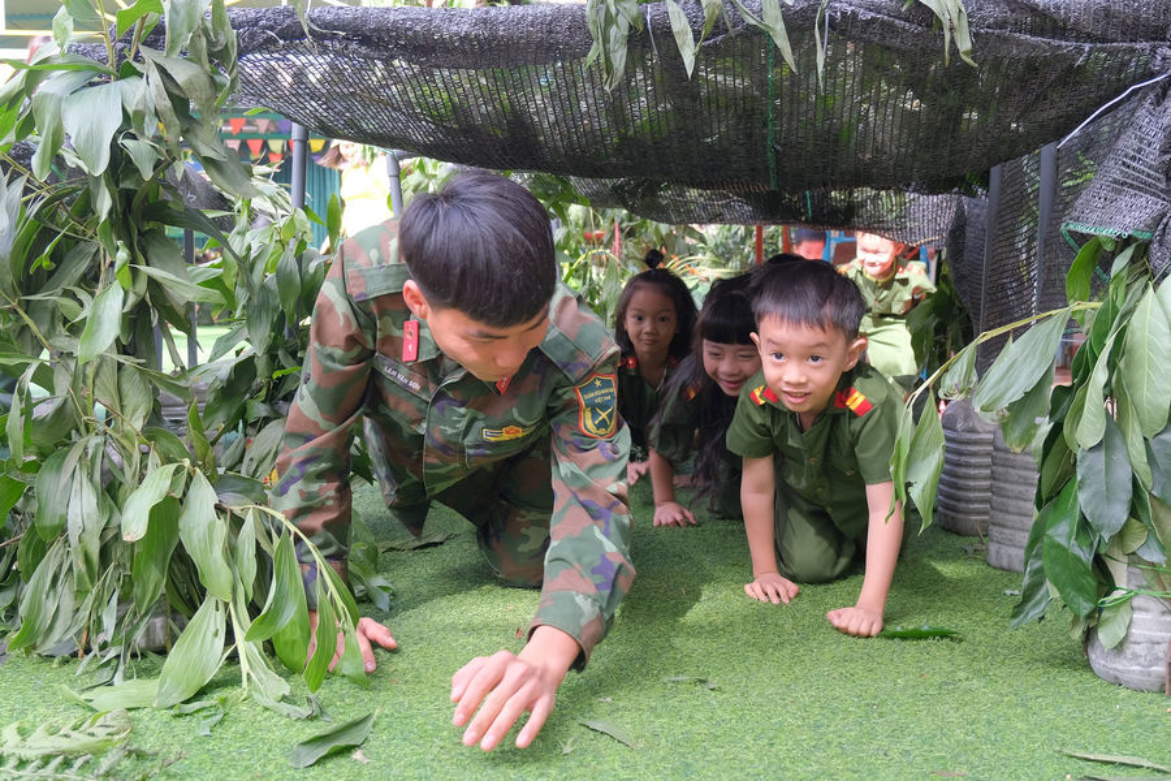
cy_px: 390
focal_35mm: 30
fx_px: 976
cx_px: 586
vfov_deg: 43.6
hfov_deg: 61.9
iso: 400
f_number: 4
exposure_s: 1/100
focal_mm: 20.2
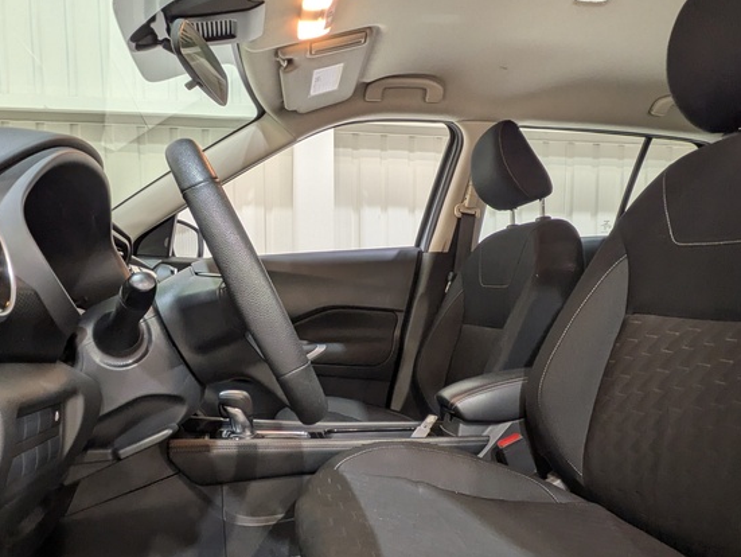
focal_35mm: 26
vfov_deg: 52.5
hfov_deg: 67.1
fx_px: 557
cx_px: 336
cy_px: 350
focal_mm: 1.83
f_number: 2.2
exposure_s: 1/30
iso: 59
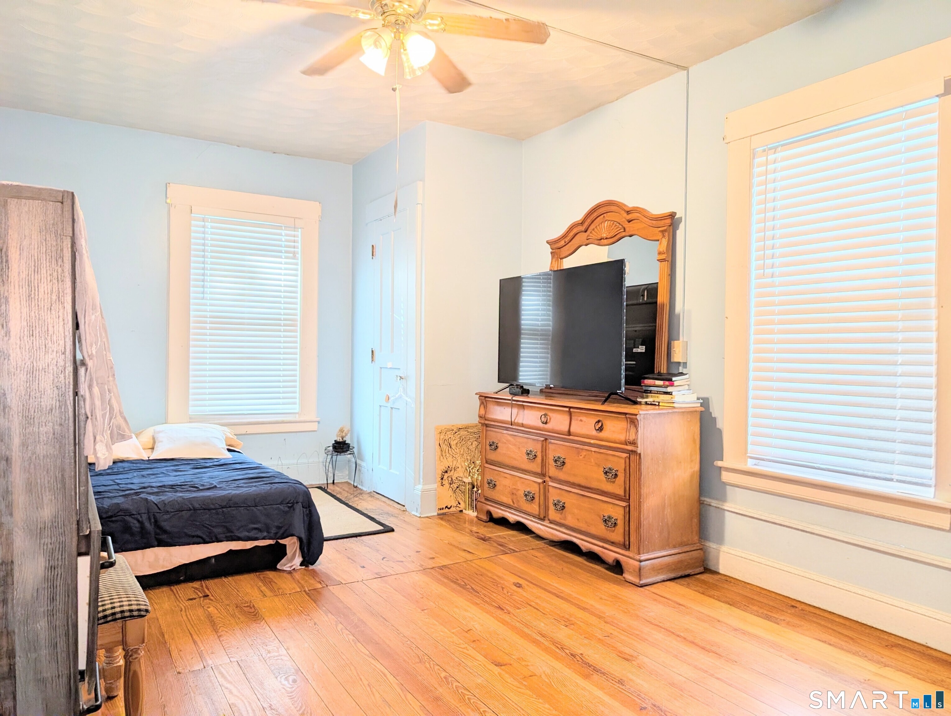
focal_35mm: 24
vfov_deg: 56.9
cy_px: 358
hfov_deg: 71.5
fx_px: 660
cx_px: 476
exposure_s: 1/120
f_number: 1.68
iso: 245
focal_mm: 6.9
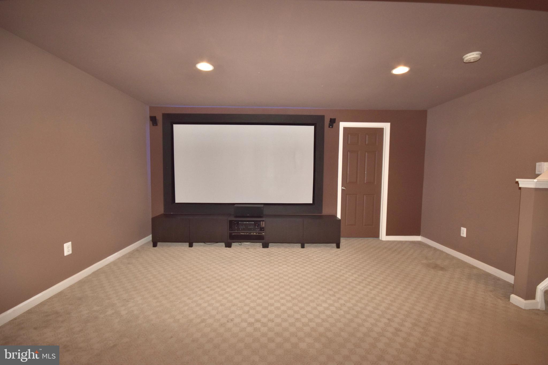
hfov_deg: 100.4
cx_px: 274
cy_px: 182
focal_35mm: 15
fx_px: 228
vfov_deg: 77.3
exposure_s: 1/60
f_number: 8
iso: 400
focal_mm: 10
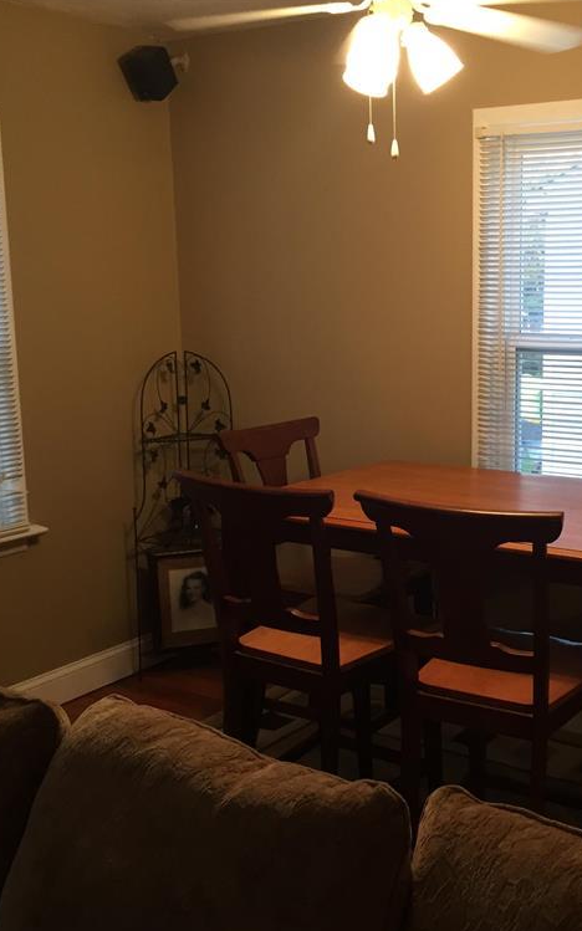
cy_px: 470
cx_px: 460
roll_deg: -0.8
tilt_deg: -10.0
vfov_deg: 47.2
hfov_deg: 29.9
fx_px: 1066
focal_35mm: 42
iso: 80
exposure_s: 1/30
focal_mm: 4.15
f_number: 2.2
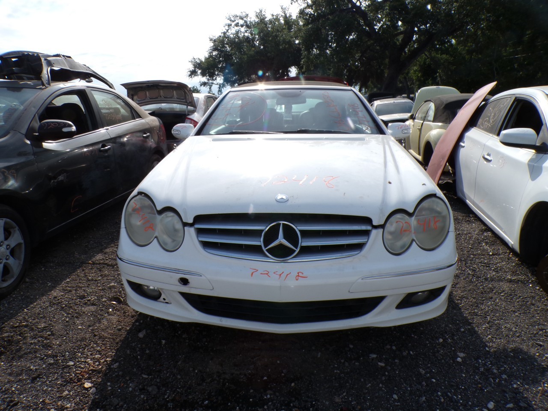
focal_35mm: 24
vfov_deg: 56.8
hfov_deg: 71.6
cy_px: 206
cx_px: 274
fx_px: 380
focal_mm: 4.3
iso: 100
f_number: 5.8
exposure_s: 1/450
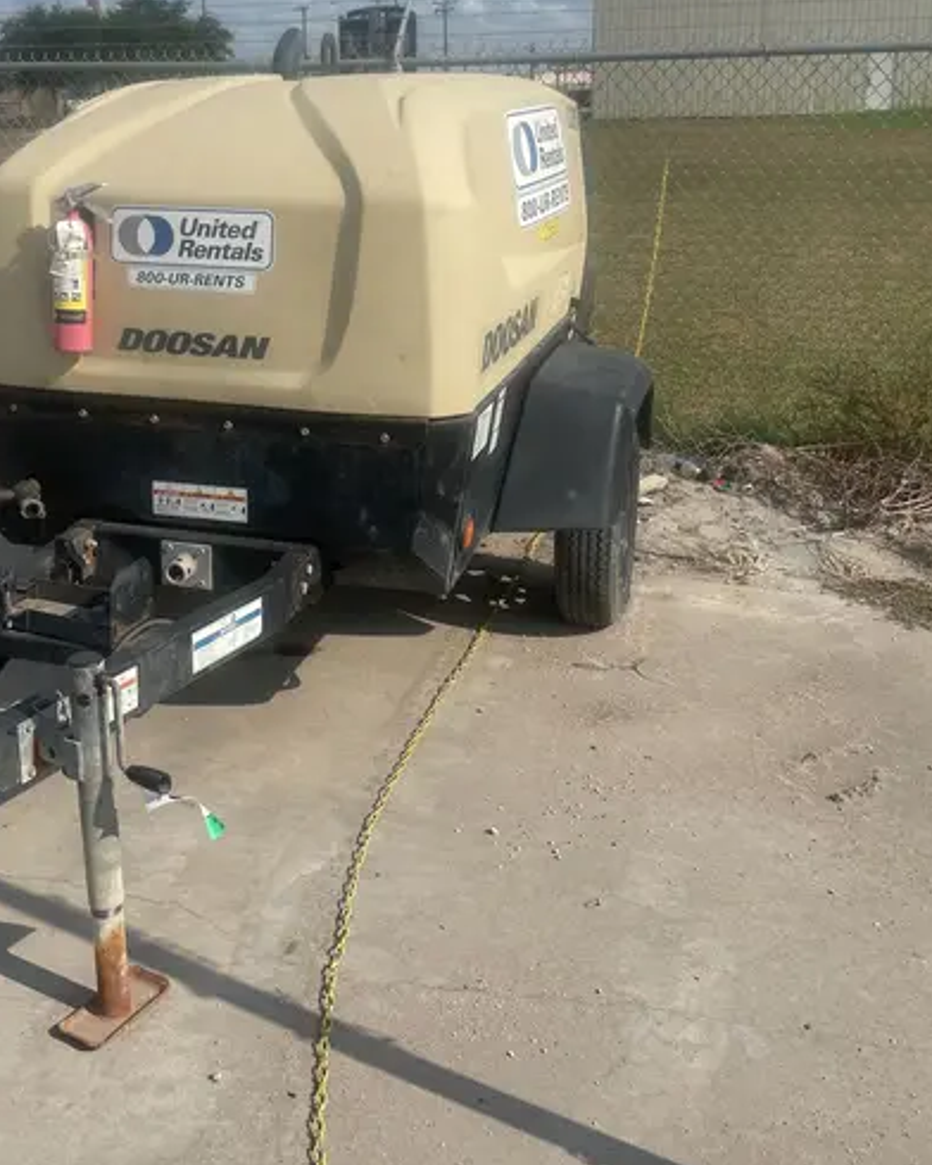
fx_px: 1310
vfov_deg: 47.3
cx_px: 319
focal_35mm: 38
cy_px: 410
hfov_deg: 38.8
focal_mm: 4.2
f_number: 1.6
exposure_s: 1/7299
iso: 50
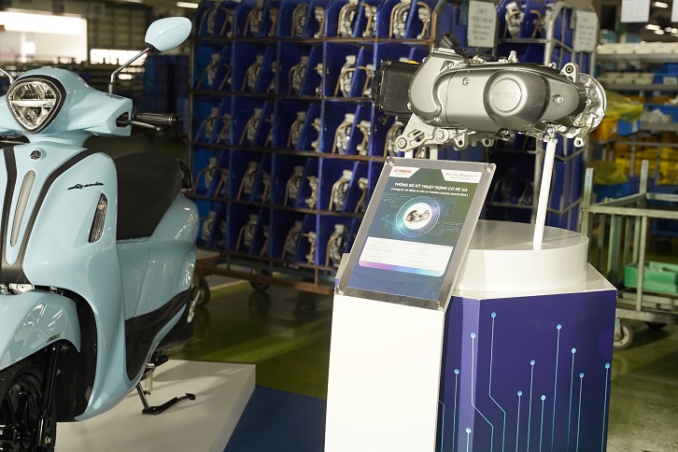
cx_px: 261
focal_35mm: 56
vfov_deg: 24.2
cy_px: 238
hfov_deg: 35.5
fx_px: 1054
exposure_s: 1/160
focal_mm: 39.7
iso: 500
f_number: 3.5
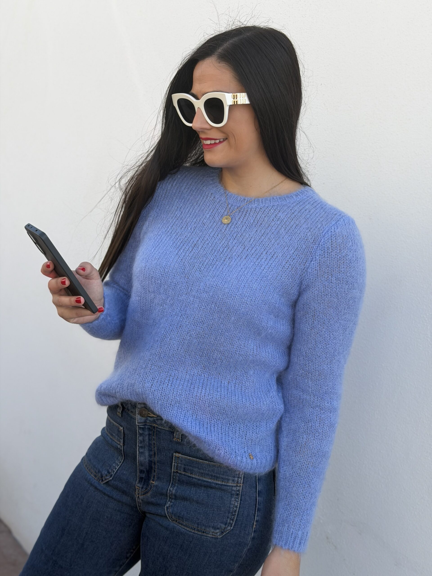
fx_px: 799
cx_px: 216
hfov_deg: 30.3
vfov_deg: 39.7
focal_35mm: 48
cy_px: 288
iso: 64
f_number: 1.78
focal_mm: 6.76
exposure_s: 1/1429
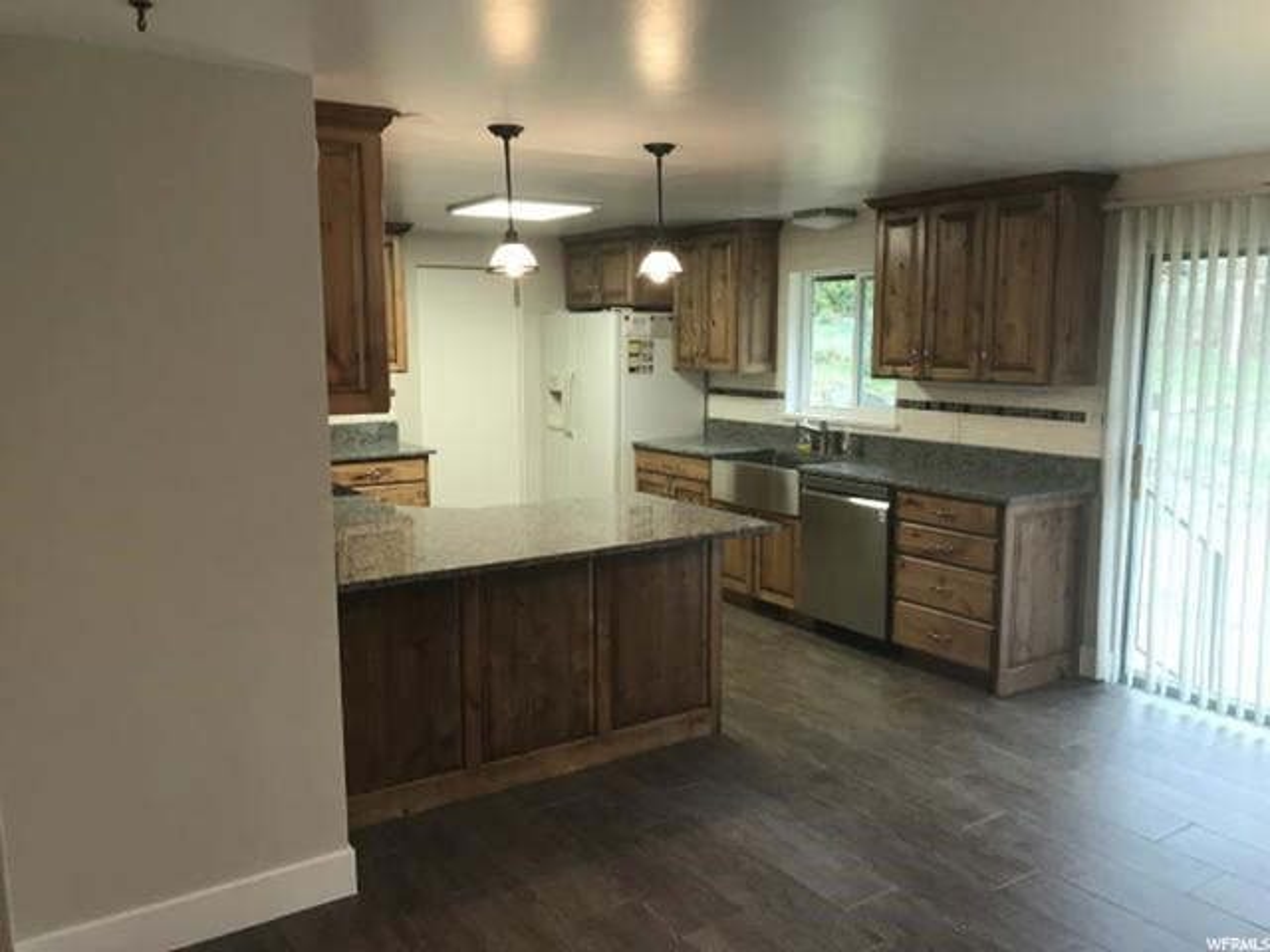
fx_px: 1027
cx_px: 635
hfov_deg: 63.4
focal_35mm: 28
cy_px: 476
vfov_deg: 49.7
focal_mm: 3.99
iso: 40
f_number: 1.8
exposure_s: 1/20
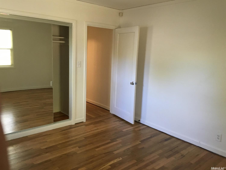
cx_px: 113
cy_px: 85
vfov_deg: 48.2
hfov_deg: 61.7
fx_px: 189
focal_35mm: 29
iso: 160
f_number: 2.2
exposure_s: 1/30
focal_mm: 4.15
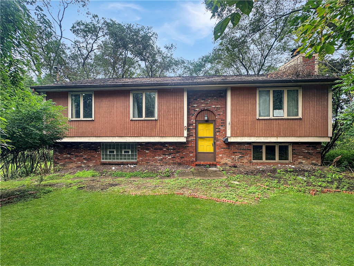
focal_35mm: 14
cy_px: 133
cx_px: 177
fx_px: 143
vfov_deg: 85.7
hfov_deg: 102.1
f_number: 2.2
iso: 40
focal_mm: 2.22
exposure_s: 1/119
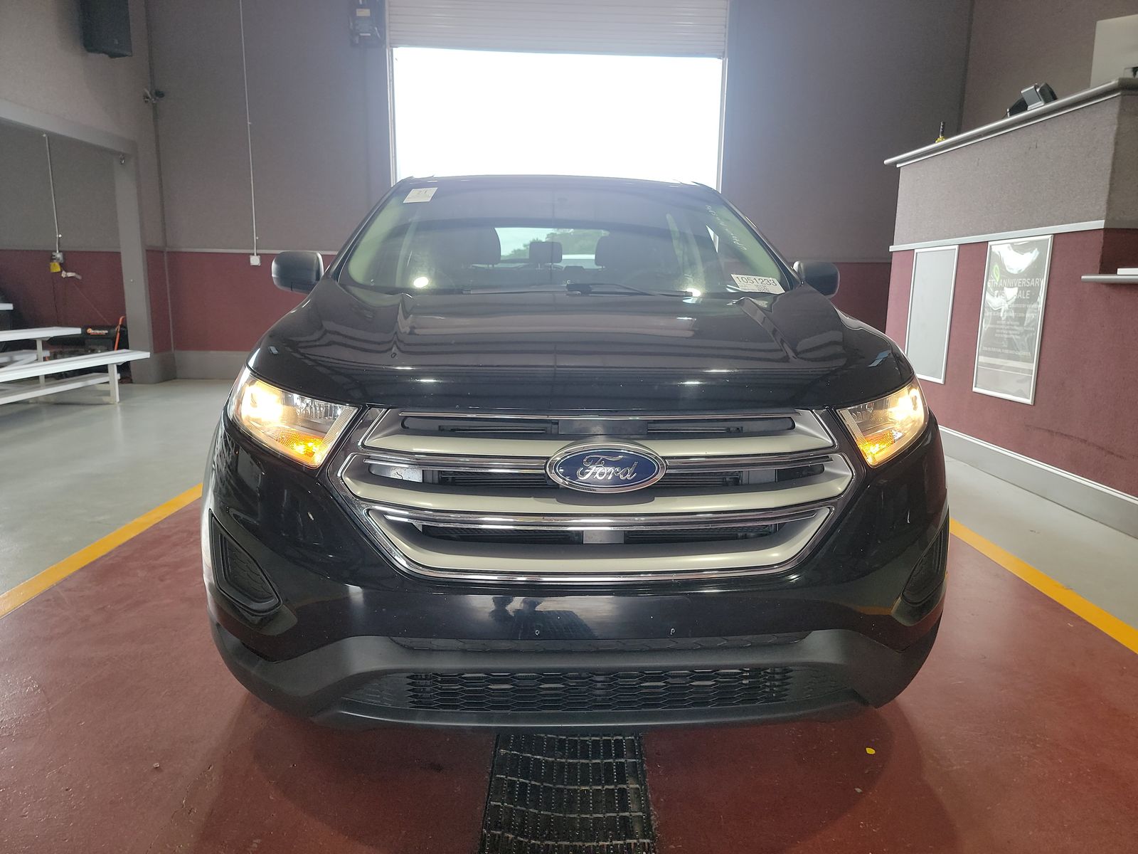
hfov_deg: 71.6
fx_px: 789
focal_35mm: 24
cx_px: 569
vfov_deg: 56.8
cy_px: 427
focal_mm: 6.7
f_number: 1.8
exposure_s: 1/59
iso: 125
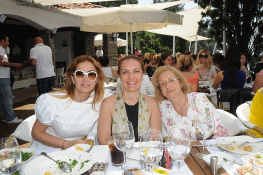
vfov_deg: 39.9
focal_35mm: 33
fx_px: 241
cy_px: 88
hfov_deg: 57.3
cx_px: 132
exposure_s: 1/250
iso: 400
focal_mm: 22
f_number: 14
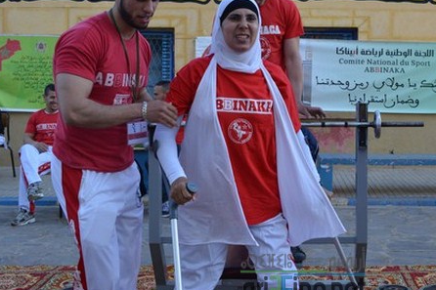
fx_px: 678
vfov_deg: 24.1
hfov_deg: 35.2
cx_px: 303
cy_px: 122
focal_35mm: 56
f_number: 6.3
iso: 200
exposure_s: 1/160
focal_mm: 26
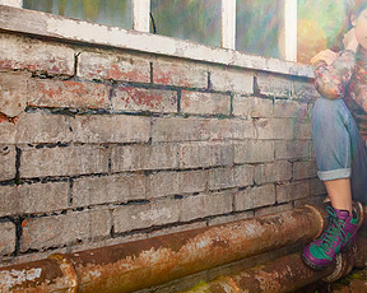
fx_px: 510
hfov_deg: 38.3
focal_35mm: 47
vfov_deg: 31.7
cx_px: 284
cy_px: 89
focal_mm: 24
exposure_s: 1/640
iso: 320
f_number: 5
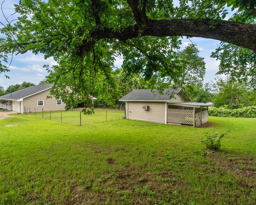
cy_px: 98
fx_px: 144
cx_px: 121
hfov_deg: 83.2
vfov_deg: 70.8
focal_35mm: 19
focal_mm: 16
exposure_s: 1/800
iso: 640
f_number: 8
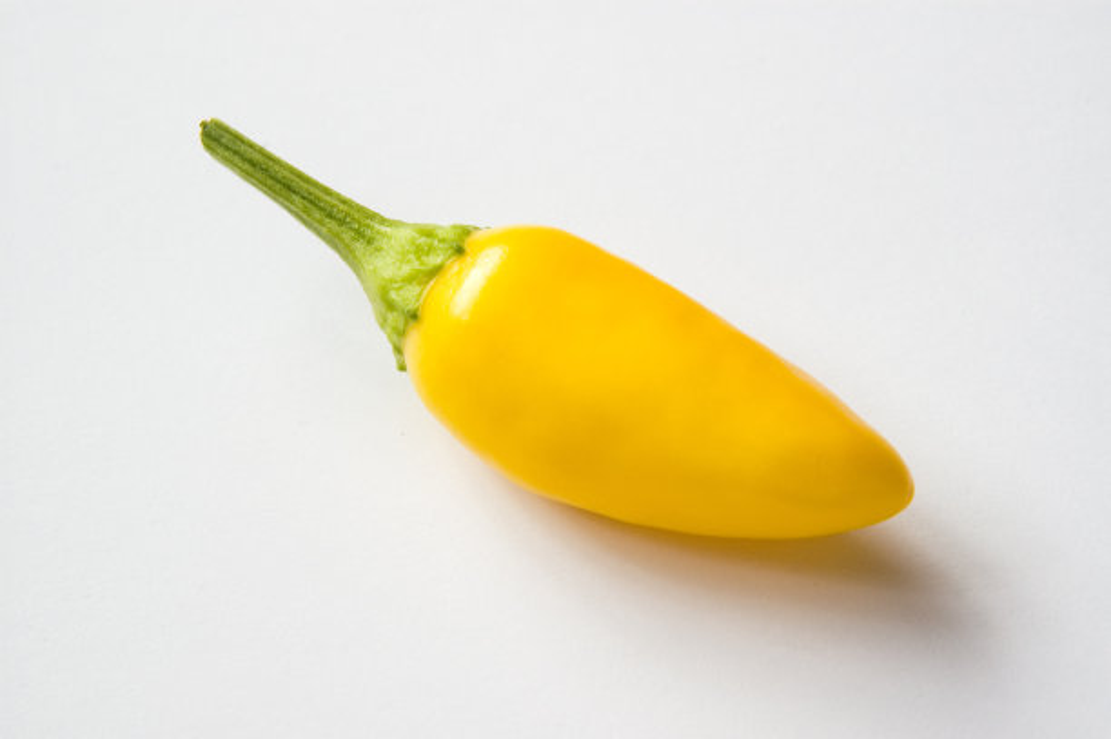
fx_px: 2313
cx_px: 556
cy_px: 370
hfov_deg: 27.0
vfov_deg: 18.2
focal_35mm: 75
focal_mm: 50
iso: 200
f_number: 14
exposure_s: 1/20
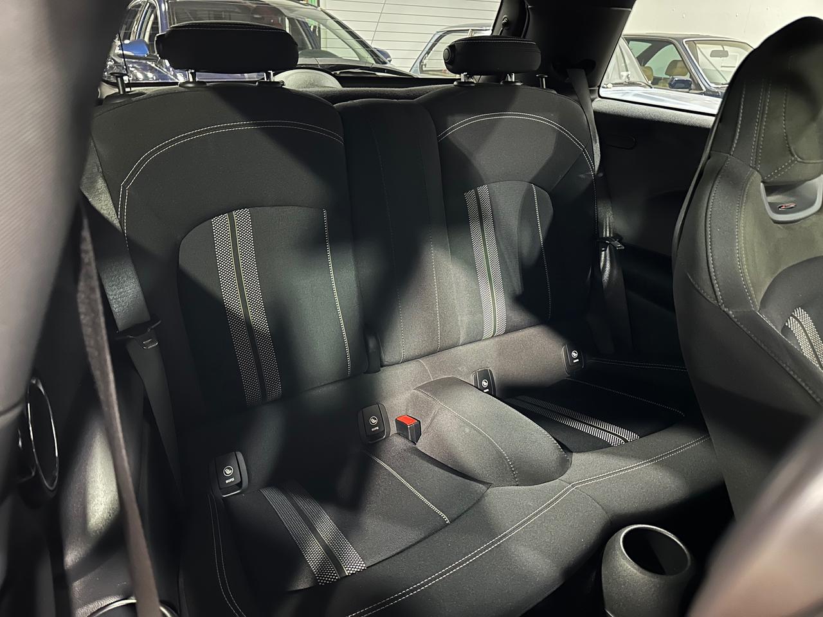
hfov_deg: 71.6
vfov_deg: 56.8
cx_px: 412
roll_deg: -2.1
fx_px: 571
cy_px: 308
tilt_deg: -25.5
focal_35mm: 24
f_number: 1.78
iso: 2000
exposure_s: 1/9
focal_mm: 6.86
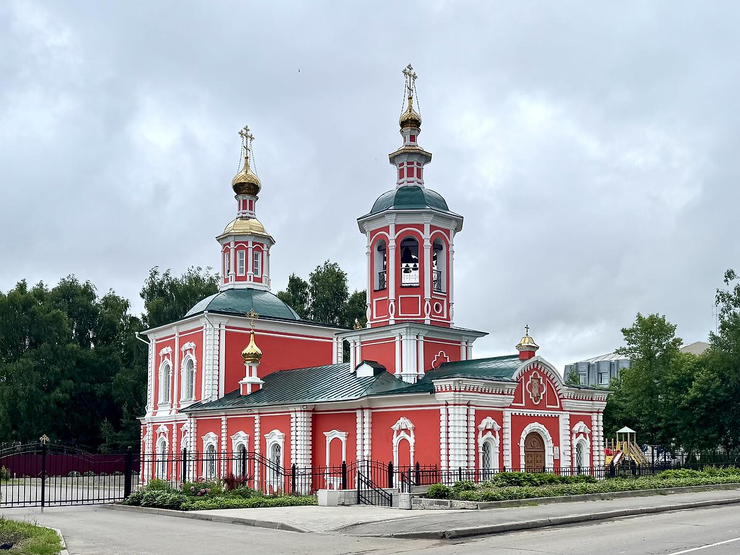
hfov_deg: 71.6
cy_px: 278
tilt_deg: +10.9
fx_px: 513
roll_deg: +0.0
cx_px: 370
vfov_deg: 56.8
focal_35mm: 24
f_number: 1.78
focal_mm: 6.76
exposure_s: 1/1980
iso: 80
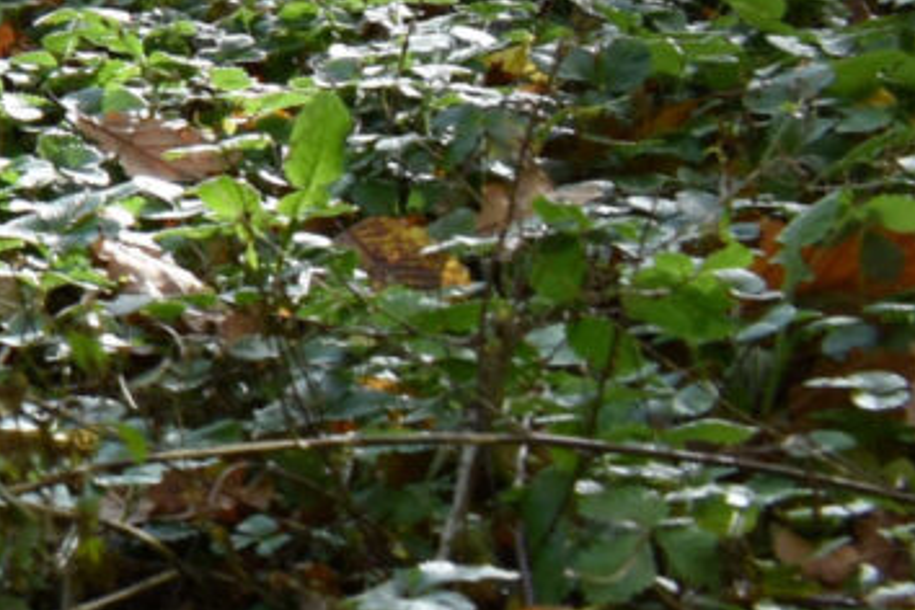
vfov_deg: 8.4
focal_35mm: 156
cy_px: -516
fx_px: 3965
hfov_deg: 10.9
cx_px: -1370
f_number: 5.6
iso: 220
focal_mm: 18
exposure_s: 1/250
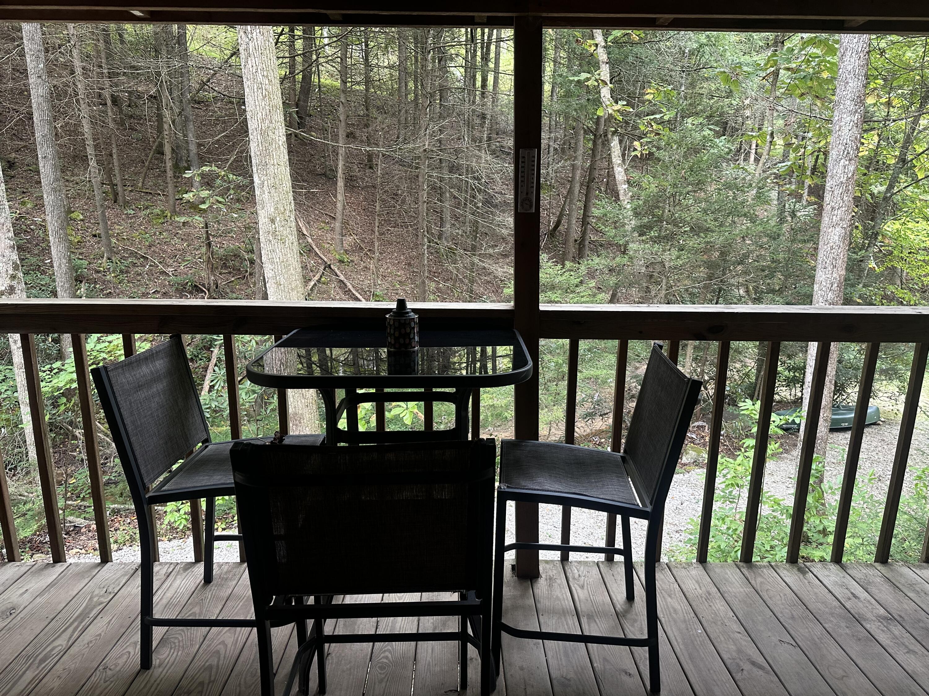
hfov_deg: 71.6
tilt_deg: -12.5
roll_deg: -1.1
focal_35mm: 24
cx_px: 464
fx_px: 644
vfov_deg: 56.8
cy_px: 348
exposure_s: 1/121
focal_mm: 6.86
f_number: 1.78
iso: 200
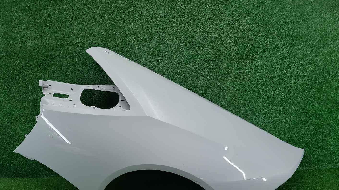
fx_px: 261
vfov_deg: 39.8
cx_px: 173
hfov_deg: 66.1
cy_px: 123
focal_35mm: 29
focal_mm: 5.4
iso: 99
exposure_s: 1/100
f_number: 1.8
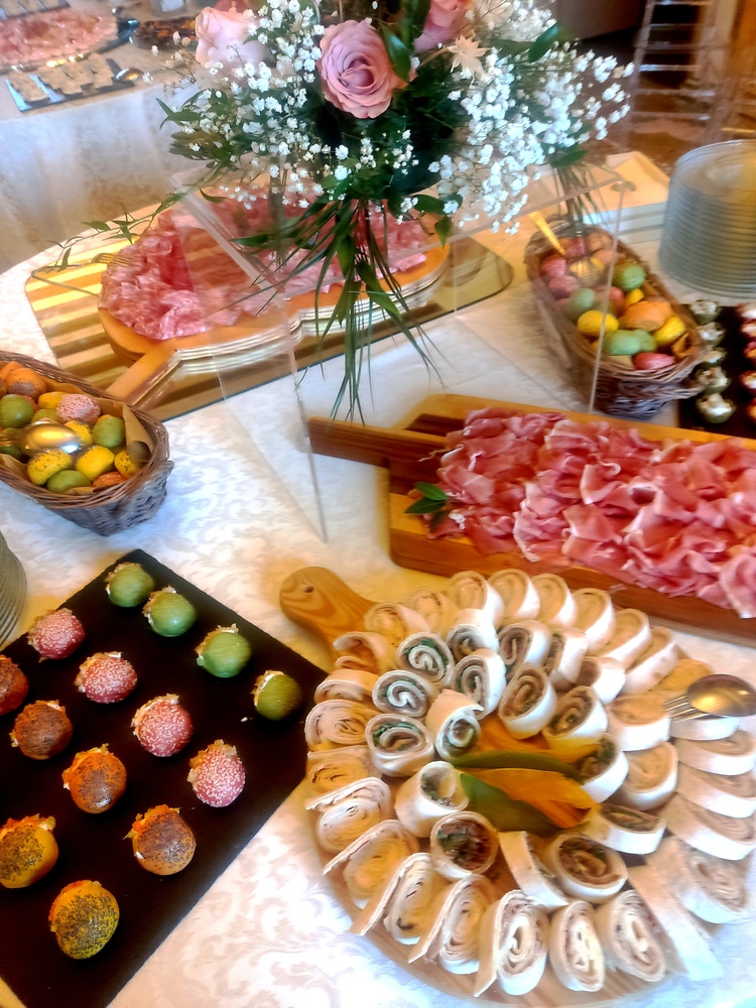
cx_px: 378
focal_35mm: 25
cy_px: 504
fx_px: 728
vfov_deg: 69.4
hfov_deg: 54.9
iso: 454
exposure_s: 1/50
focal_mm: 4.71
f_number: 1.79
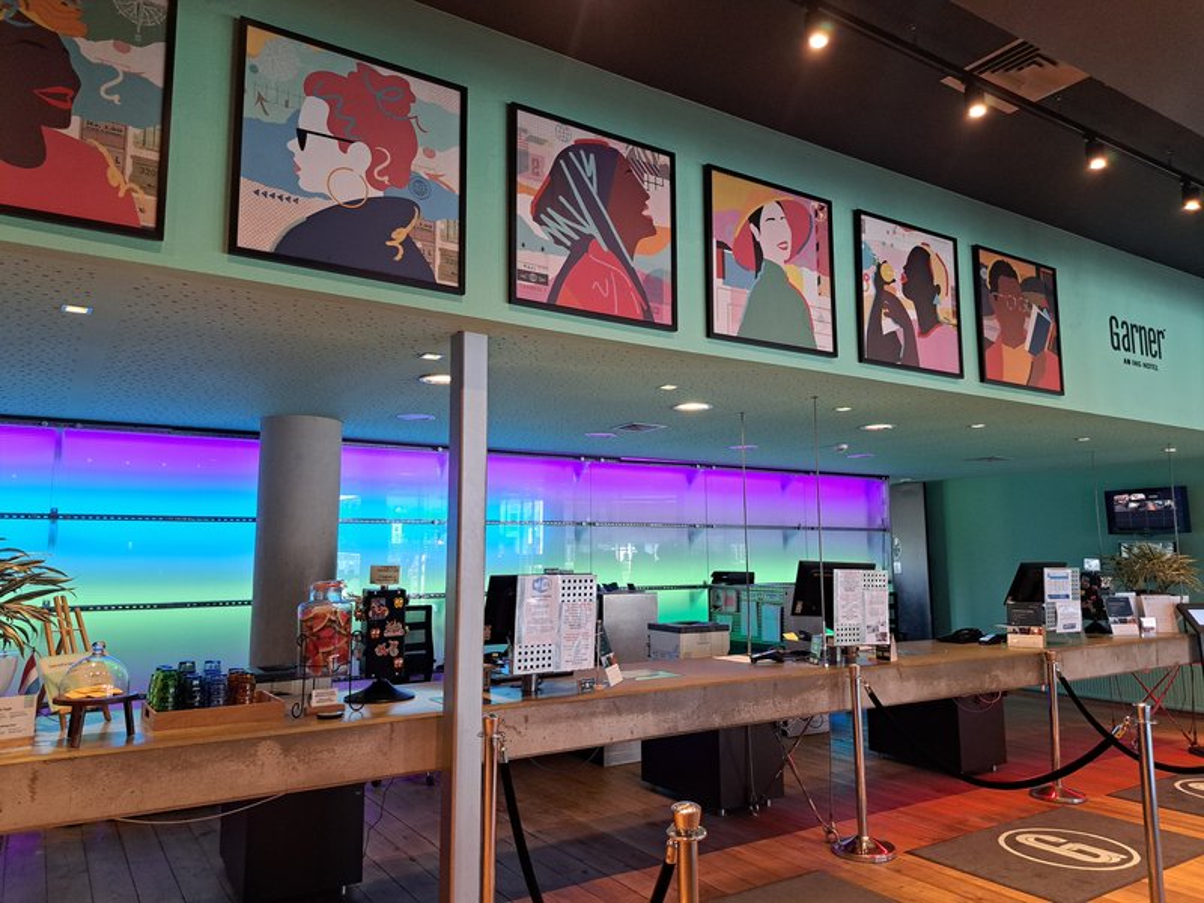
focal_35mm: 24
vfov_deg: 56.8
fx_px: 835
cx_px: 602
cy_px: 452
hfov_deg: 71.6
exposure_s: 1/50
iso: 160
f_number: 1.8
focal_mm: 5.23
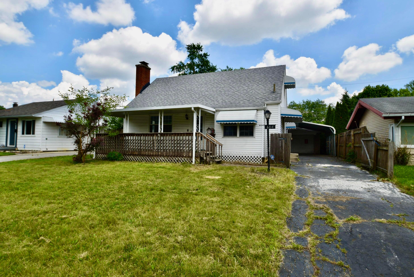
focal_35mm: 20
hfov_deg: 85.4
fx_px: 224
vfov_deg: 63.3
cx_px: 207
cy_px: 138
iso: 100
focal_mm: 13
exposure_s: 1/200
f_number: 9
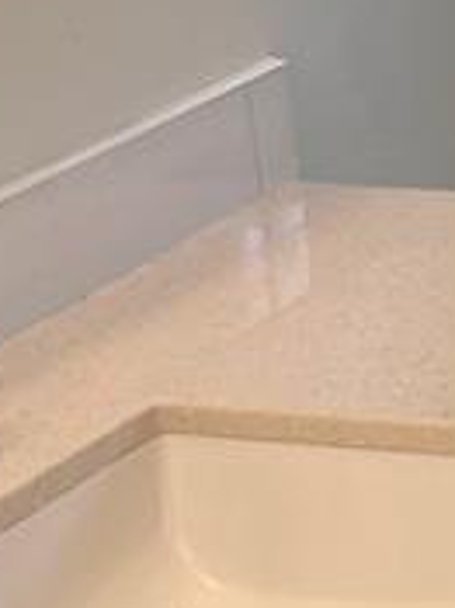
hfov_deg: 7.6
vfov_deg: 11.1
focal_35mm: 178
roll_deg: +2.3
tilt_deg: -15.8
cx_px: 1177
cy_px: 156
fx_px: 3123
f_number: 1.6
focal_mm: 5.1
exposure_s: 1/120
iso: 64
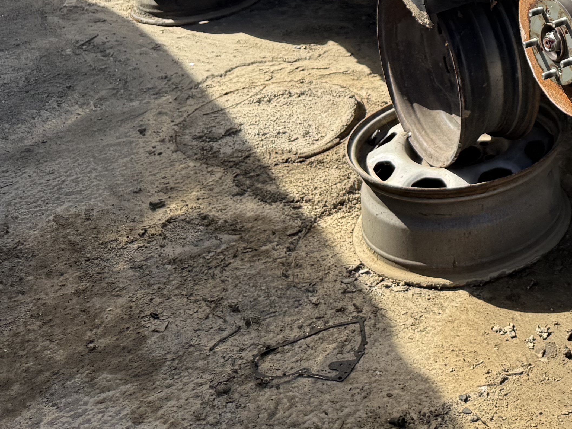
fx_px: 1074
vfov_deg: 20.4
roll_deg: -1.5
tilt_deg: -8.9
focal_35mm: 65
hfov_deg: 26.5
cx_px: 687
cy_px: -151
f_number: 1.78
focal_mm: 6.76
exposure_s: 1/2370
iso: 100
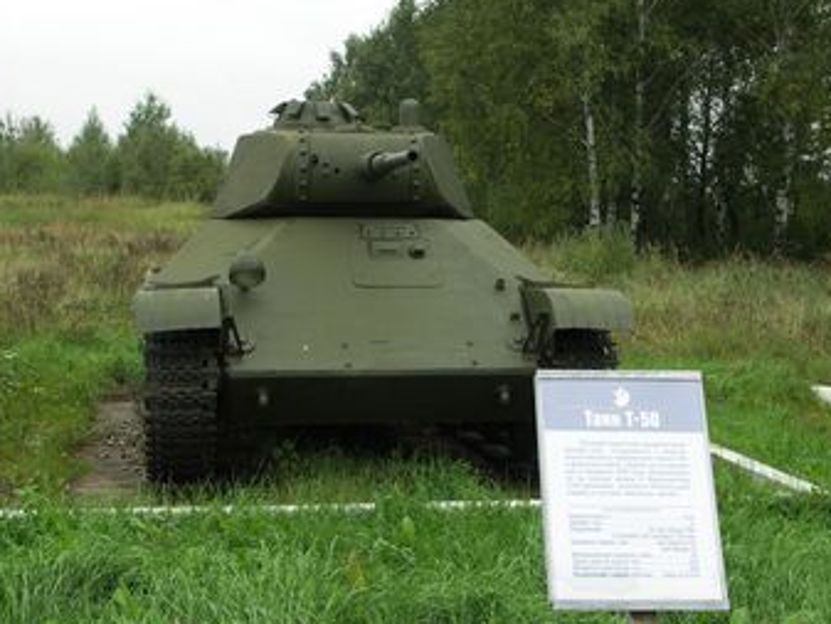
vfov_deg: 25.7
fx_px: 1369
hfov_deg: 33.7
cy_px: 316
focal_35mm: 57
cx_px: 355
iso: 50
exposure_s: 1/80
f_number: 3.2
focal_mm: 12.5
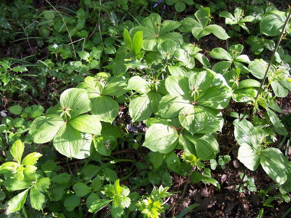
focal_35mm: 38
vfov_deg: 37.7
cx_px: 146
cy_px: 109
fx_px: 319
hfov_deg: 49.0
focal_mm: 8
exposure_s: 1/125
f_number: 2.8
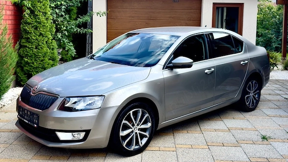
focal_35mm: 40
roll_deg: -1.0
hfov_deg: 50.5
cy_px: 91
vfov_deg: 29.7
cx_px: 143
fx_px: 306
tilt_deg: -12.5
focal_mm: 6.76
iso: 100
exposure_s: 1/1642
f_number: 1.78
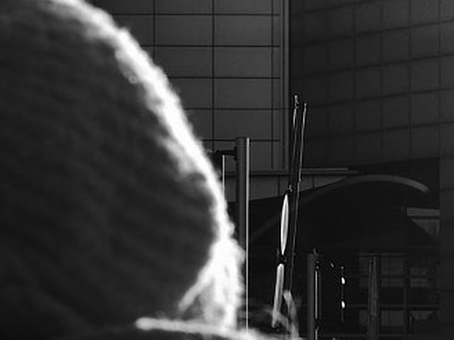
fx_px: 2151
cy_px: 442
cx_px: 689
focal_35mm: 164
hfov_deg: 11.5
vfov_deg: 8.9
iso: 200
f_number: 5.6
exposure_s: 1/750
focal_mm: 23
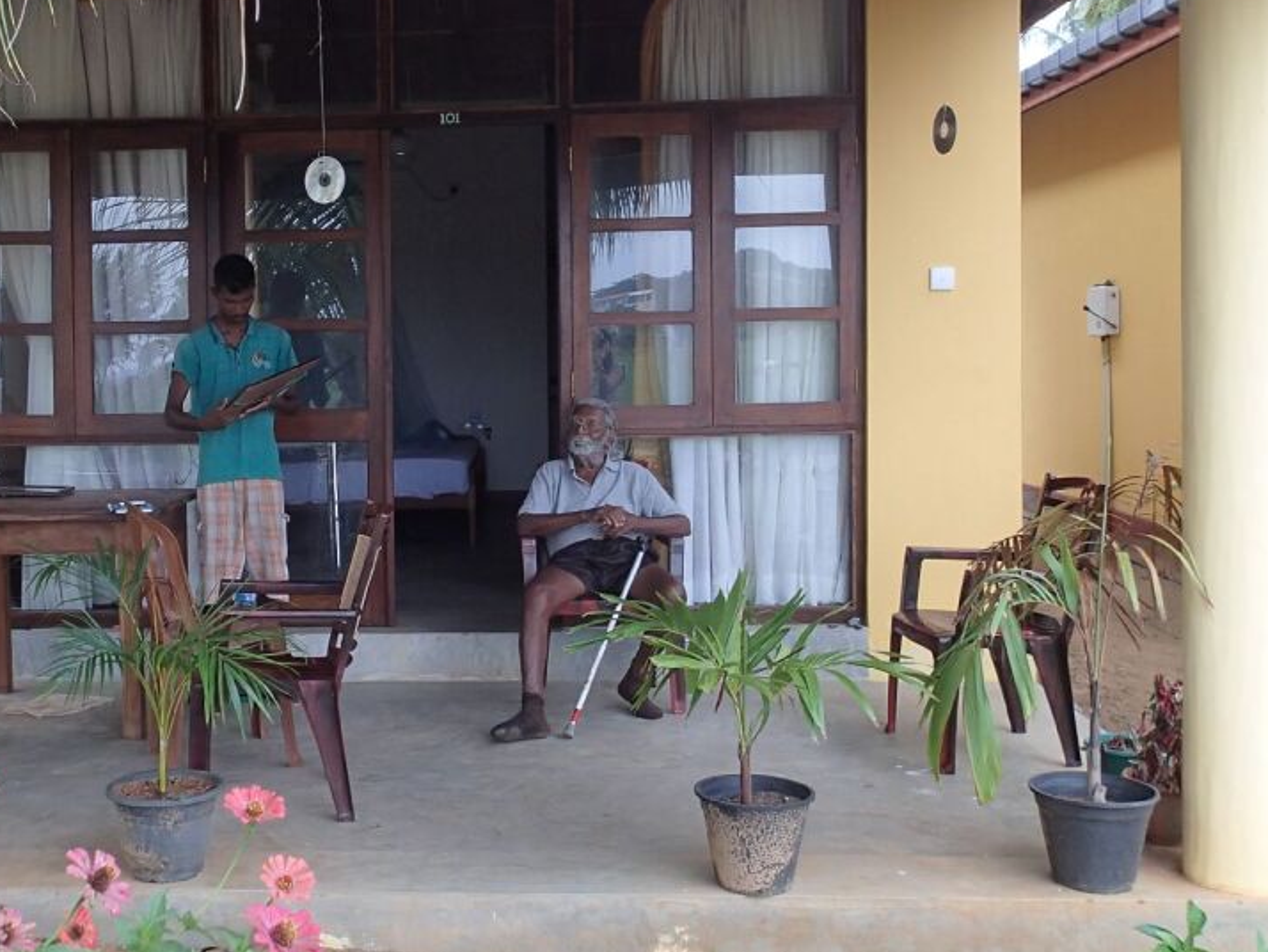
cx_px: 391
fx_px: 1539
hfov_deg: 43.9
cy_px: 401
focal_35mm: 42
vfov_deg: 34.3
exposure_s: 1/80
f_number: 2.8
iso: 100
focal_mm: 4.5
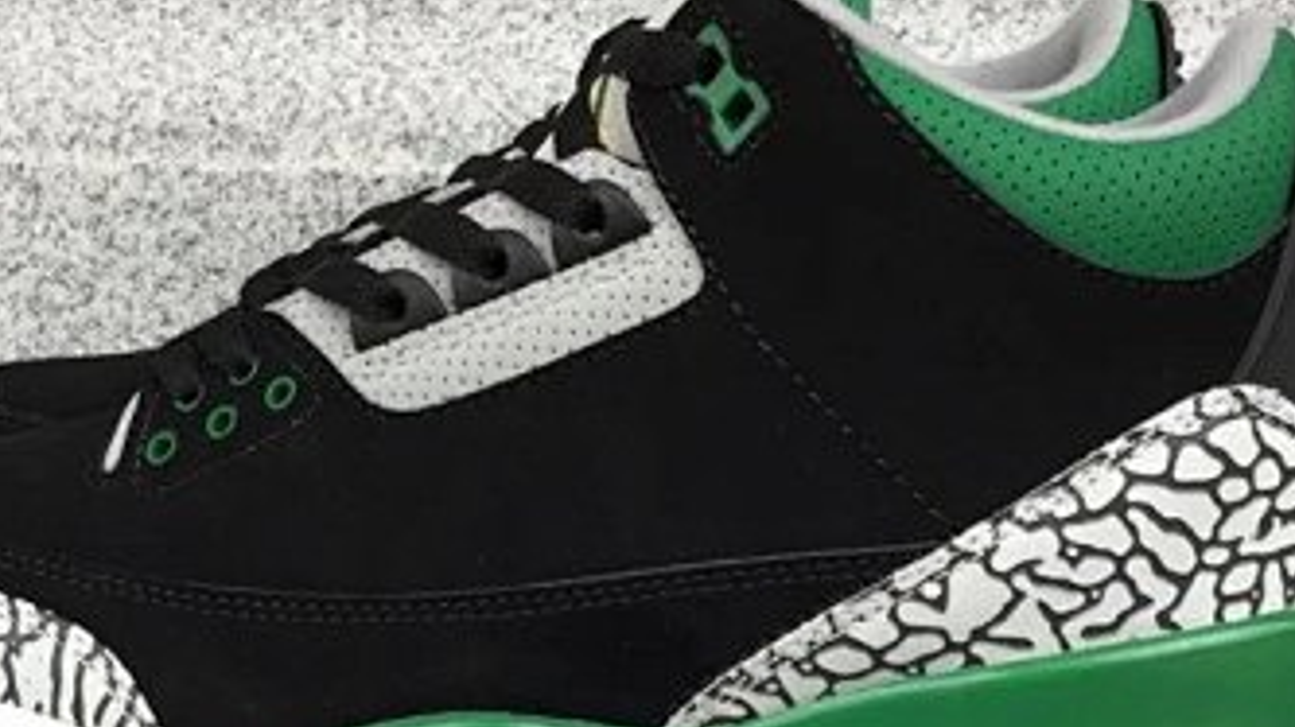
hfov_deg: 32.3
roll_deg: -0.2
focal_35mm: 65
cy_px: 704
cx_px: 572
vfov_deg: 18.1
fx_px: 2231
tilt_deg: -15.1
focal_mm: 3.3
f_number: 2.4
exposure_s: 1/100
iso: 40
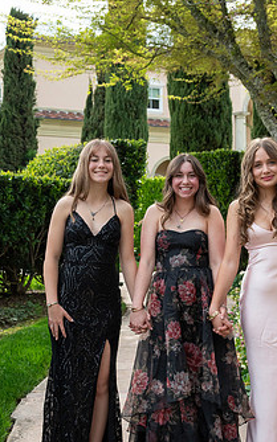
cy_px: 233
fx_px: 712
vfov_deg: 34.5
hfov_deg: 21.9
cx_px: 191
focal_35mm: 59
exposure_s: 1/2000
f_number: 5.6
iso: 1250
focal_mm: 43
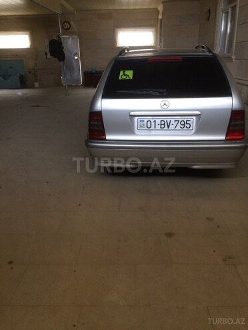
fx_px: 277
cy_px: 165
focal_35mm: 29
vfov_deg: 61.7
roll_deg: +2.4
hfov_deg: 48.2
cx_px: 124
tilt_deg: -22.3
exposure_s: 1/33
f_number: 2.2
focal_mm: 4.15
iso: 200
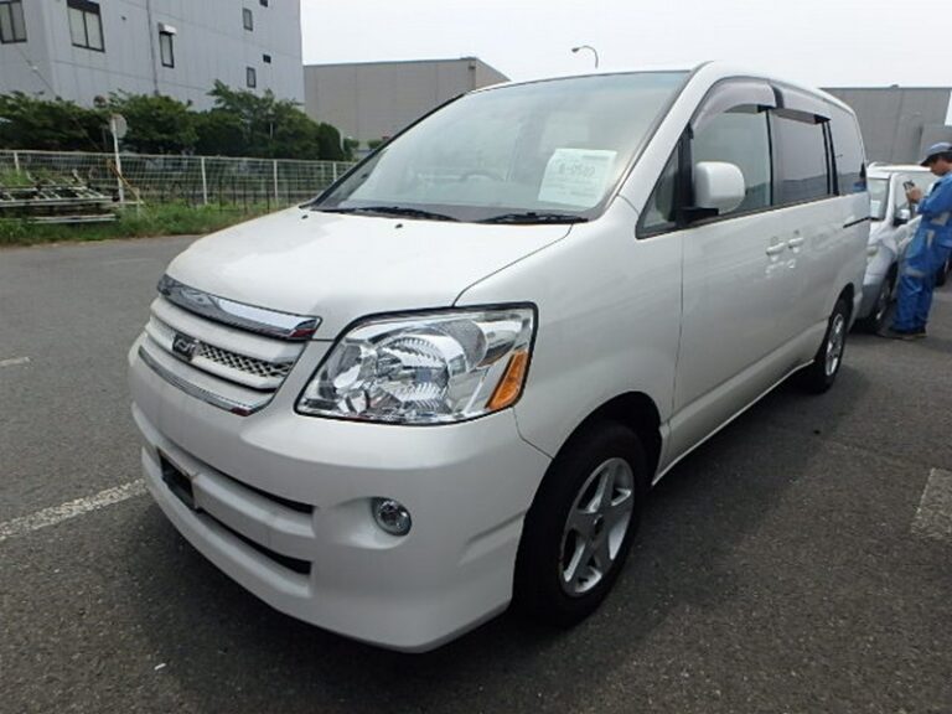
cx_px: 476
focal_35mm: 21
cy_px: 357
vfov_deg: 63.4
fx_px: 578
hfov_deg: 79.0
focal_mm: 3.7
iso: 125
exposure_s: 1/500
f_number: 6
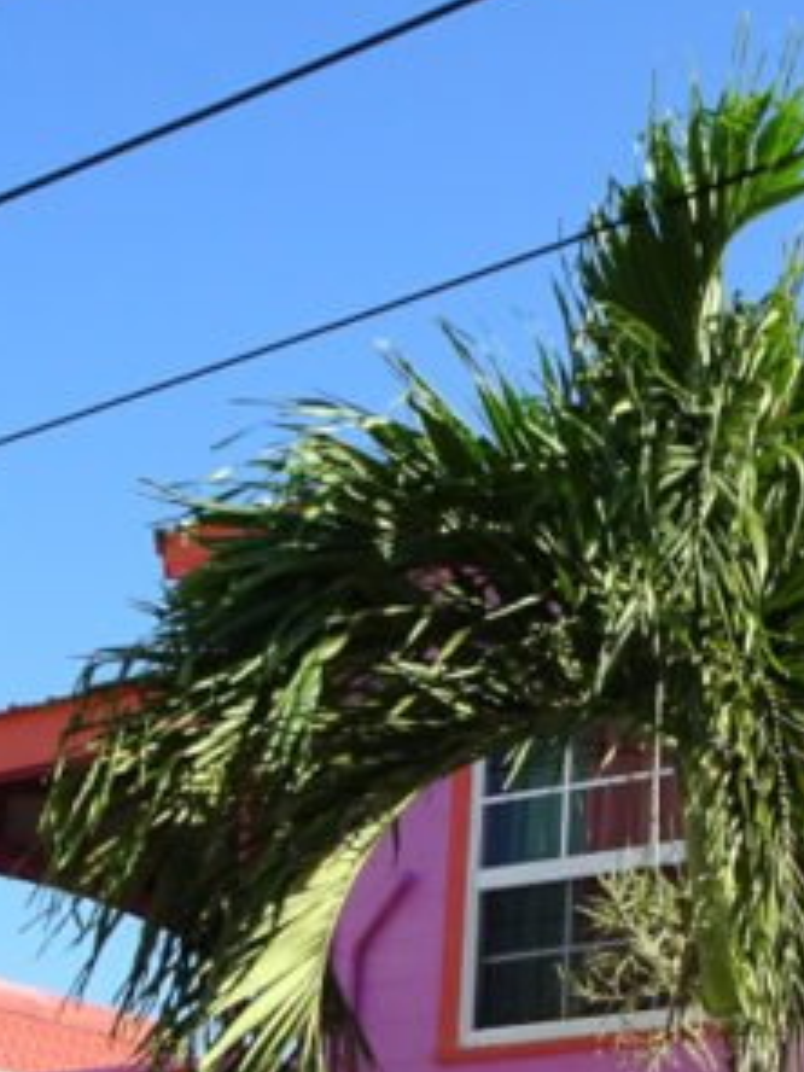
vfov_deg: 23.0
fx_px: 2570
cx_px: 847
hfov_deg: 17.3
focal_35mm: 83
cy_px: 938
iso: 80
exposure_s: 1/640
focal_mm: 4.1
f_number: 3.5
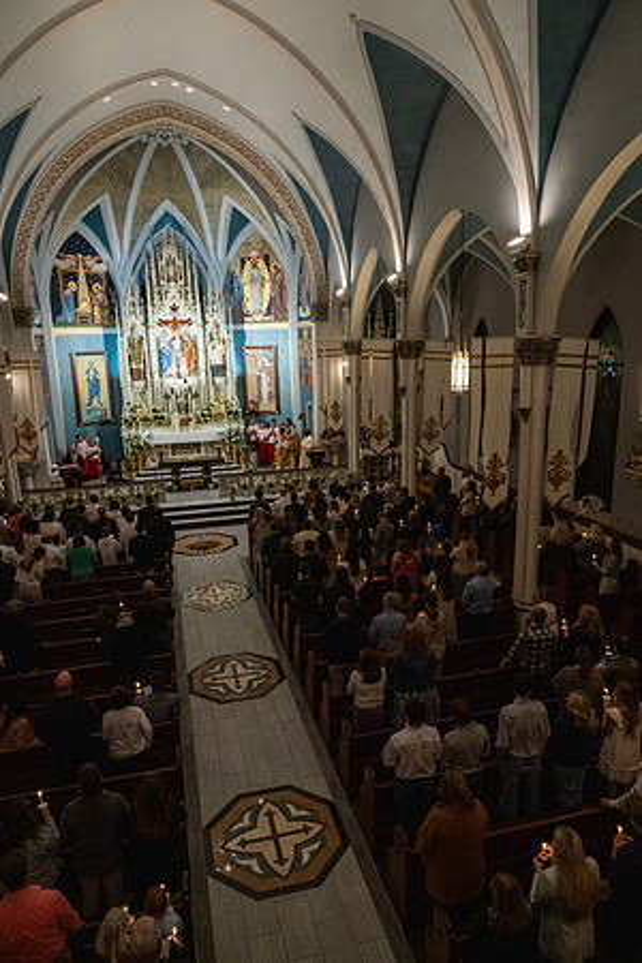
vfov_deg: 73.7
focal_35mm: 24
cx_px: 321
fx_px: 642
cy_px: 482
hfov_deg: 53.1
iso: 5000
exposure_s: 1/60
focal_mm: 24
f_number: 13
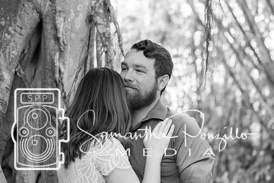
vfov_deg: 8.8
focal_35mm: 156
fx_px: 1191
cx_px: 143
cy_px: 88
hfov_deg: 13.1
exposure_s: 1/250
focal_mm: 100
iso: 400
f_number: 4.8
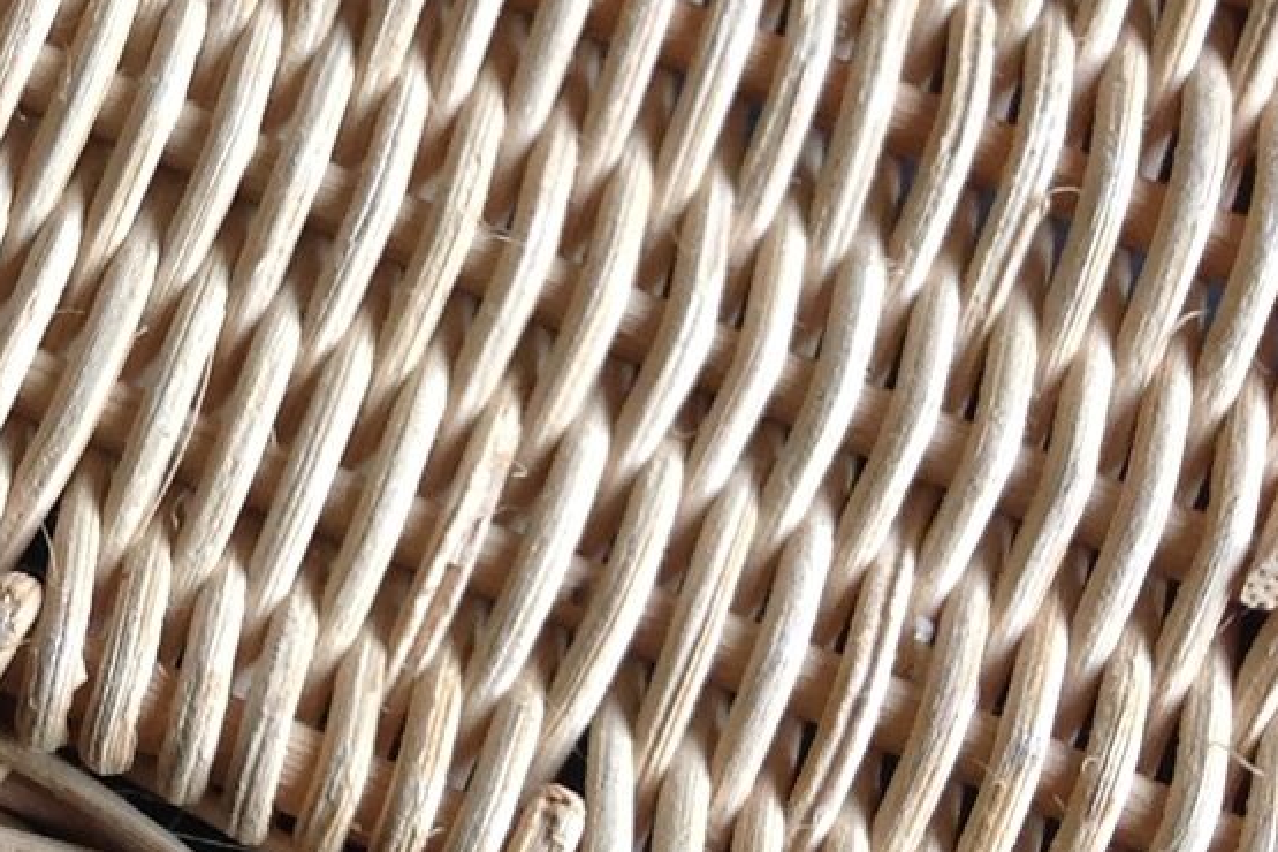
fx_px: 4650
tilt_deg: -62.1
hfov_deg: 14.5
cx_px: -689
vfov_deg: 10.4
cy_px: -67
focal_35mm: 131
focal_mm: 4.28
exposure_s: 1/30
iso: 50
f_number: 2.4
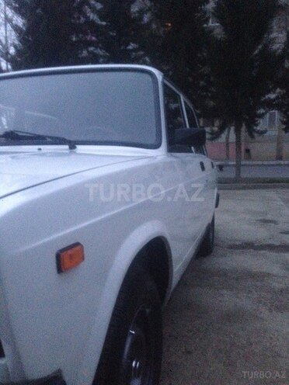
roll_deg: -1.1
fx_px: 367
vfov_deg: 55.4
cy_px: 192
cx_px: 144
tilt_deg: -1.8
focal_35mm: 33
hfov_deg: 42.9
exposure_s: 1/15
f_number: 2.4
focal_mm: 4.12
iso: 800
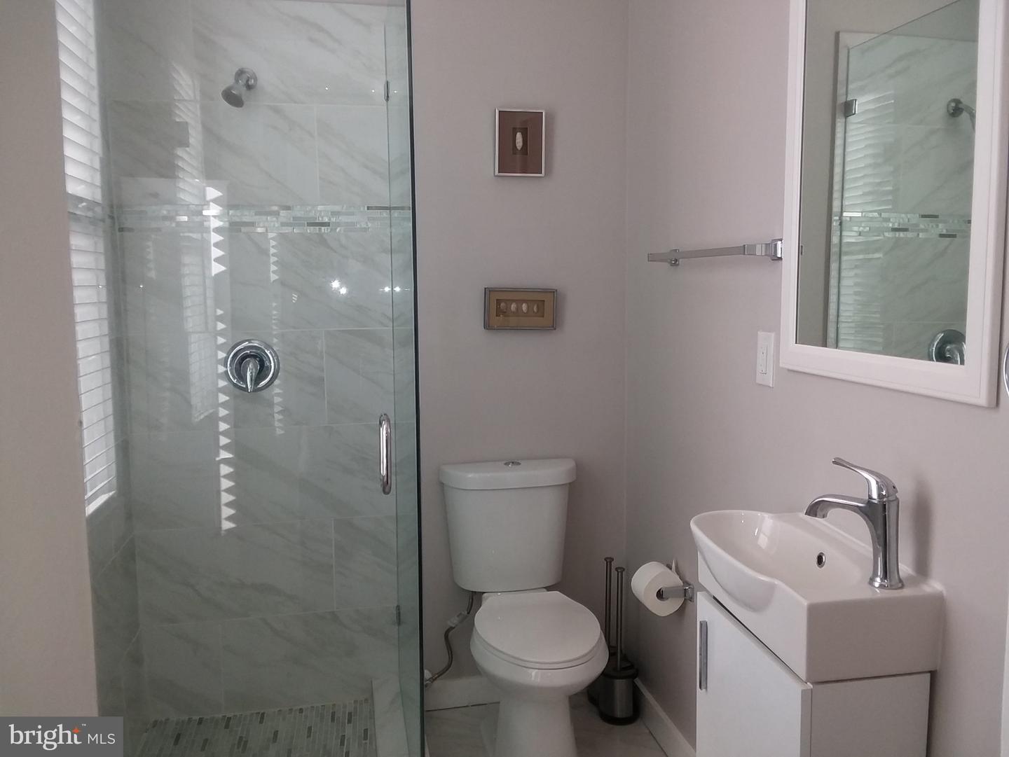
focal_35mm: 29
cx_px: 504
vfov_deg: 48.3
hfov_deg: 61.6
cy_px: 378
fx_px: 846
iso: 40
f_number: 1.9
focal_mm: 2.47
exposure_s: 1/133
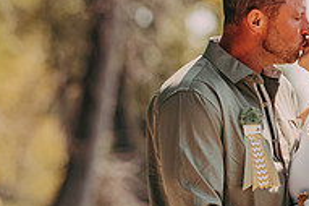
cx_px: 89
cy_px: 218
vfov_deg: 2.8
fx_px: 4168
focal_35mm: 486
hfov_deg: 4.2
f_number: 2.8
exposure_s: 1/2000
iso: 250
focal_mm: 160
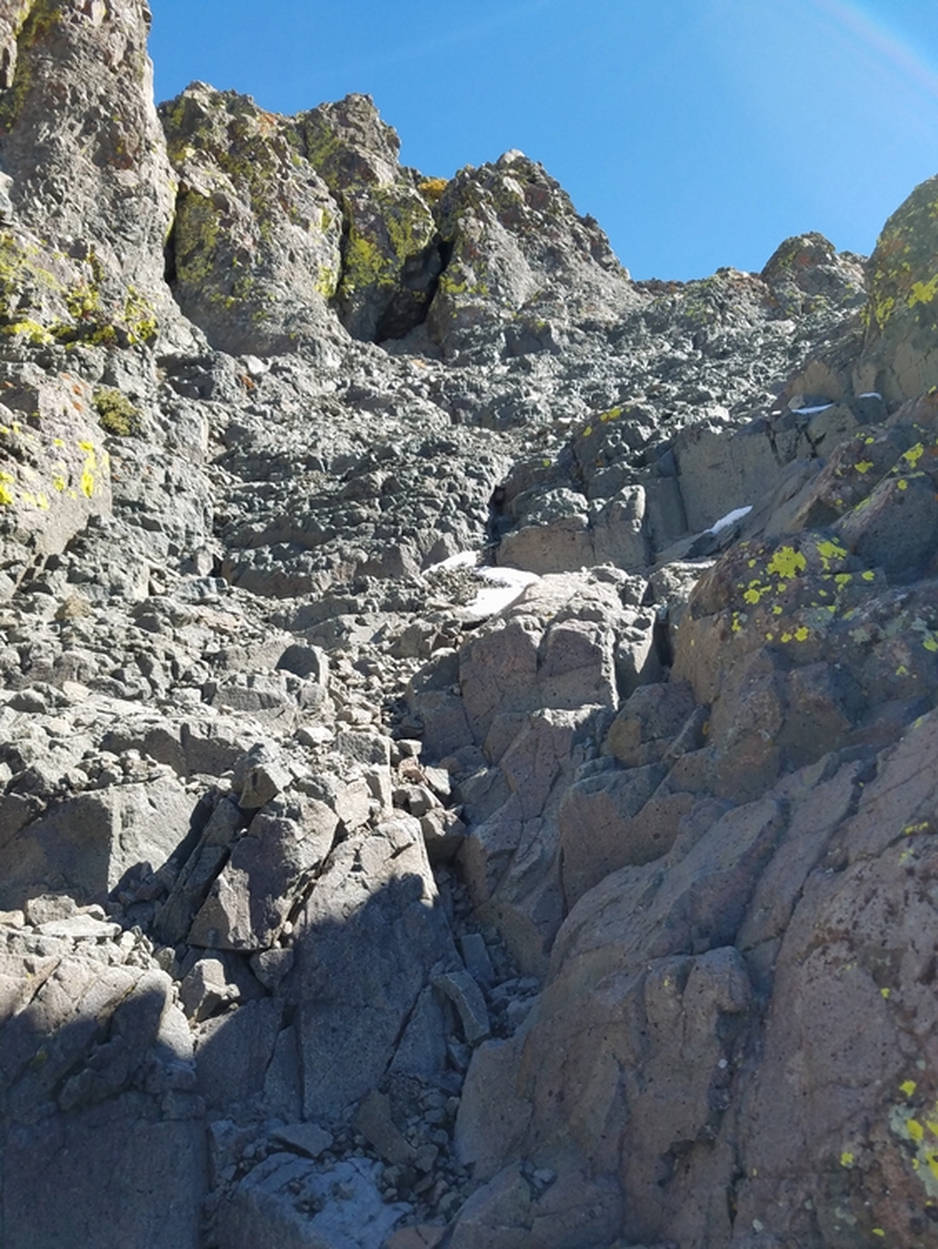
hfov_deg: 53.1
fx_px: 939
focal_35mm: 26
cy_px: 624
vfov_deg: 67.3
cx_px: 469
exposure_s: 1/928
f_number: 1.7
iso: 50
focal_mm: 4.2
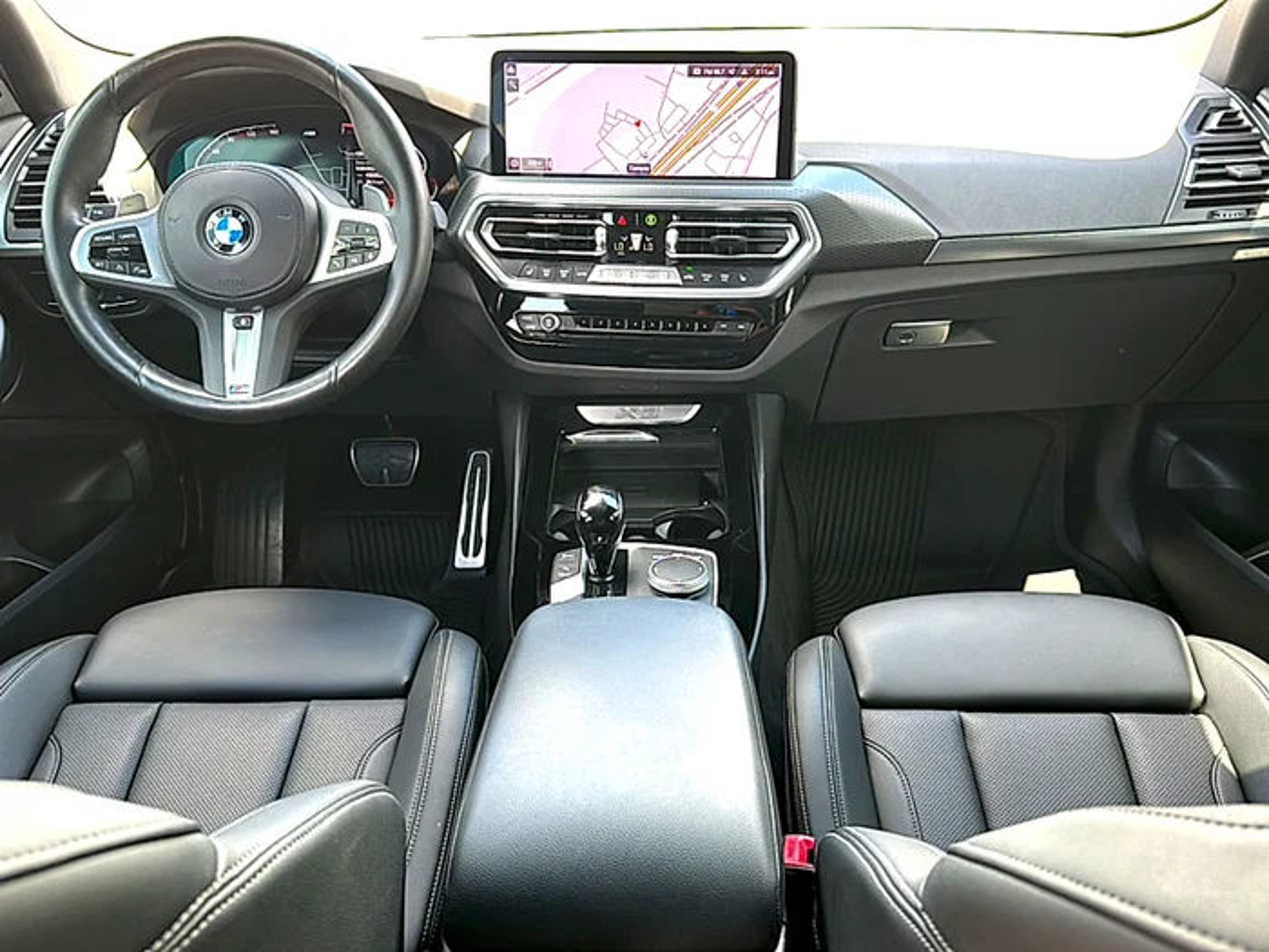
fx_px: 916
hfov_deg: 69.4
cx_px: 634
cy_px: 476
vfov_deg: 54.9
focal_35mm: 25
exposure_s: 1/122
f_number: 1.78
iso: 100
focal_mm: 6.86
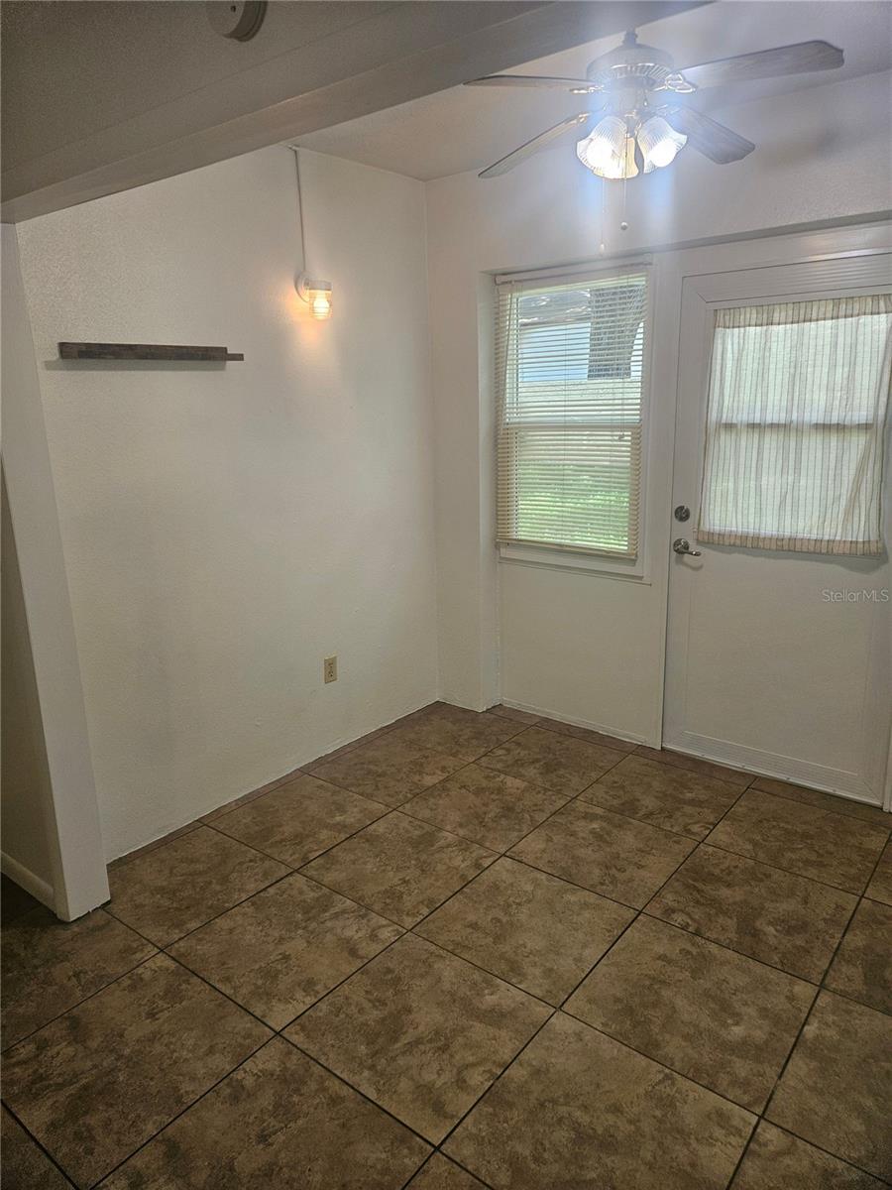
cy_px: 595
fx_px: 790
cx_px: 446
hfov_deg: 58.9
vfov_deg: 73.9
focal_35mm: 23
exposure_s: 1/120
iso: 100
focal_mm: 5.4
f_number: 1.8
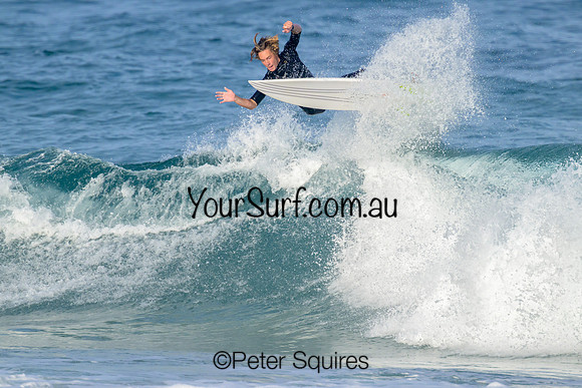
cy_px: 212
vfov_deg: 1.5
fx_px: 14550
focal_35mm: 900
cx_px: 321
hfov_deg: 2.3
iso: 900
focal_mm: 800
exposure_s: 1/1600
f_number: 11
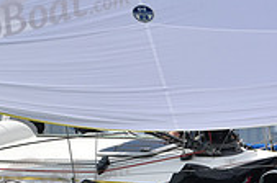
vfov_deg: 2.7
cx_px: -185
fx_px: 3832
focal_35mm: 499
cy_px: 130
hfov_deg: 4.1
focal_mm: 145
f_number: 9
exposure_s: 1/1250
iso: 250
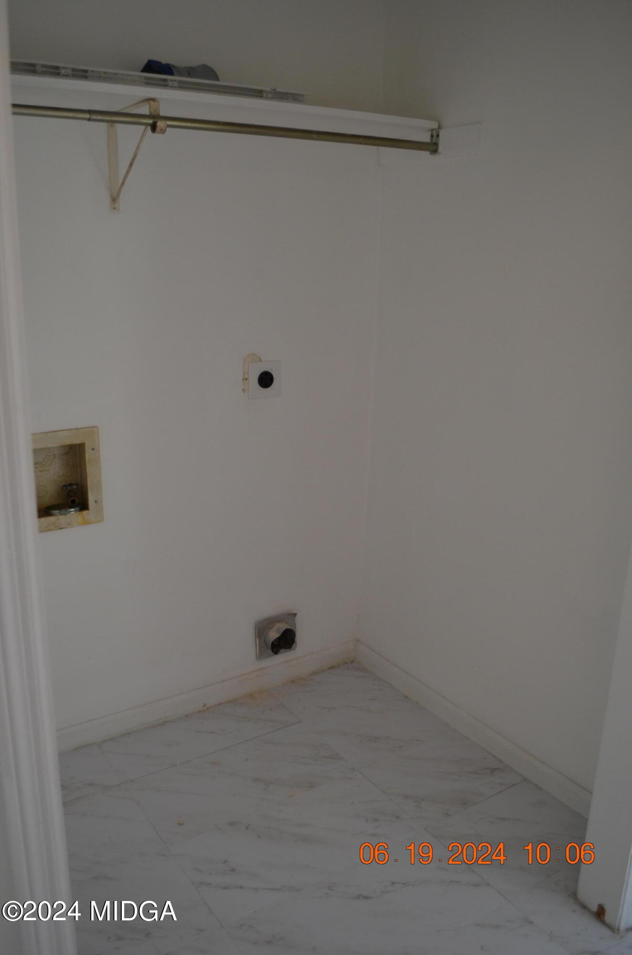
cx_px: 316
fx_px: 794
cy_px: 478
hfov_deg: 43.4
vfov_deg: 62.0
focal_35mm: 30
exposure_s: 1/60
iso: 500
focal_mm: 20
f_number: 4
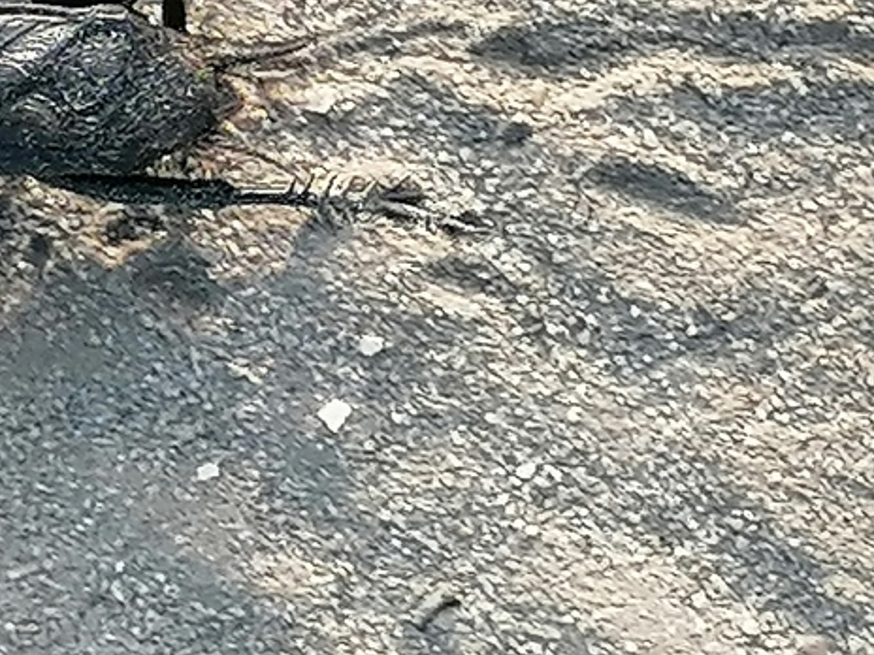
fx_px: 5201
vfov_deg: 7.2
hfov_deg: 9.6
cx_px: 493
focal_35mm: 206
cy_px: 269
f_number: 1.8
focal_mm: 4.75
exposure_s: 1/214
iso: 50
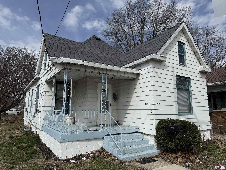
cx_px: 113
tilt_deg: +9.1
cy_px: 85
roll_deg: +0.5
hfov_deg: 71.6
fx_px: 157
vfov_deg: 56.8
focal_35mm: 24
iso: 80
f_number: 1.78
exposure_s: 1/8130
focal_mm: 6.76
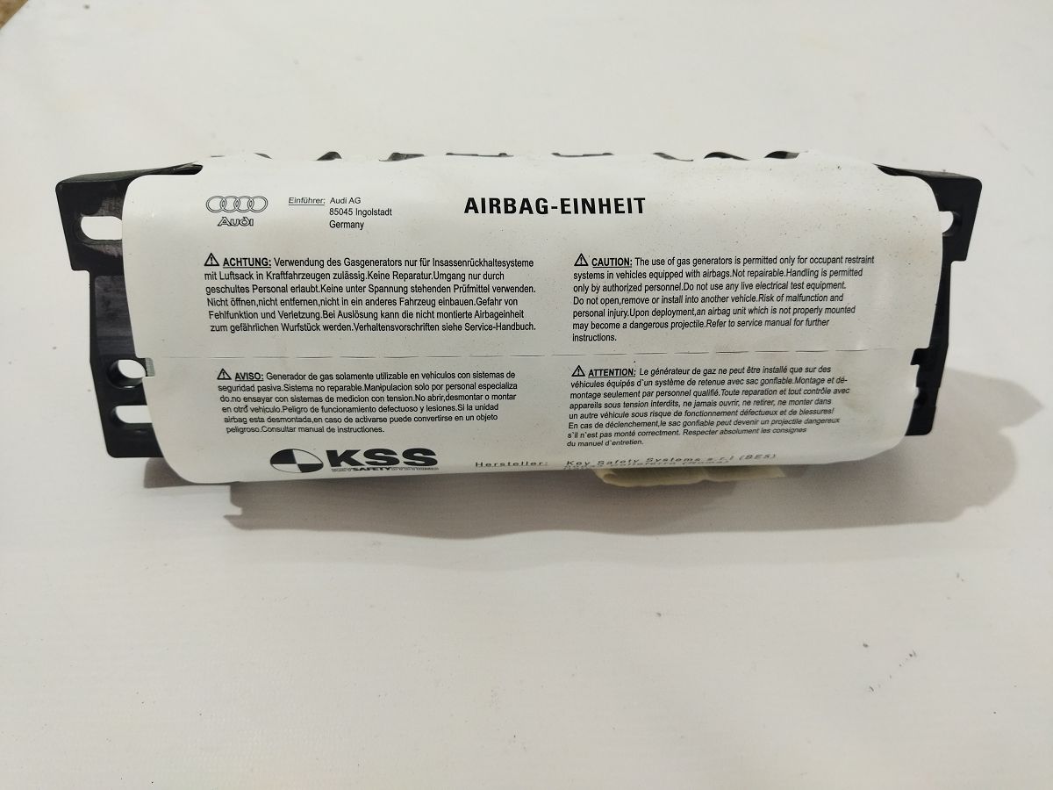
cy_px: 395
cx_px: 526
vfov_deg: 51.4
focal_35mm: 27
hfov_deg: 65.3
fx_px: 821
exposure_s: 1/100
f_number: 1.79
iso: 157
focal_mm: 4.71
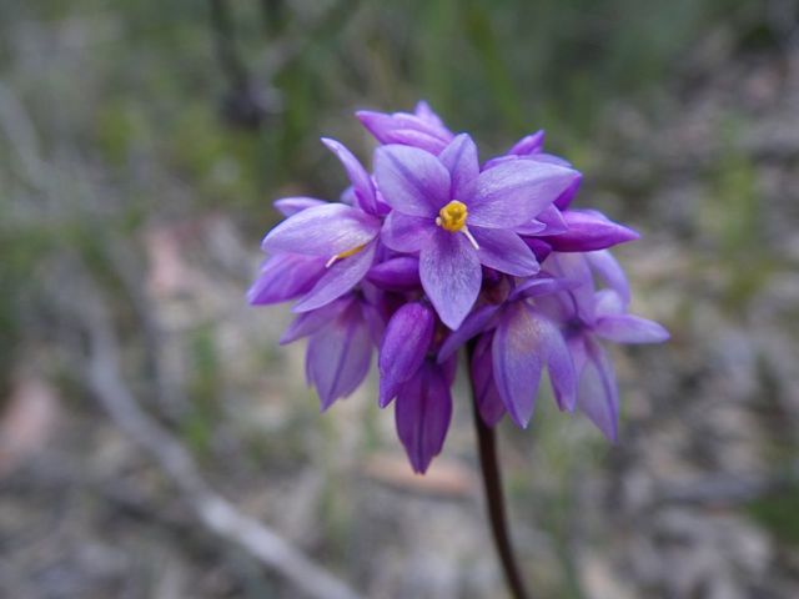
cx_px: 400
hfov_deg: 54.0
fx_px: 785
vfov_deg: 41.8
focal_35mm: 34
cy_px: 300
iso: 64
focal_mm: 6.1
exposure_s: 1/50
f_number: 3.8
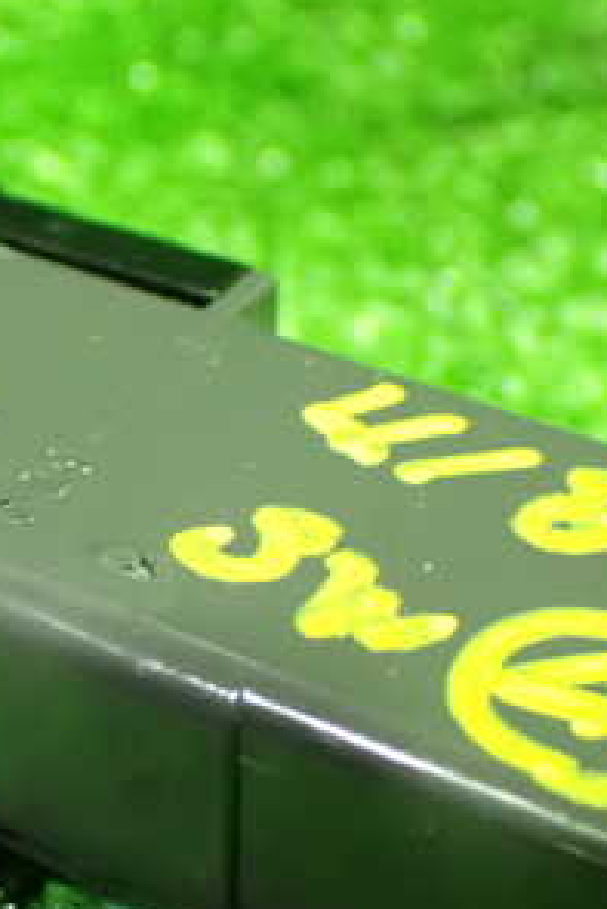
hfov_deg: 14.6
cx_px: 46
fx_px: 2349
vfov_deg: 21.9
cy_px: 561
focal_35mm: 93
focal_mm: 7.84
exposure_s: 1/25
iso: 1600
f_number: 2.9
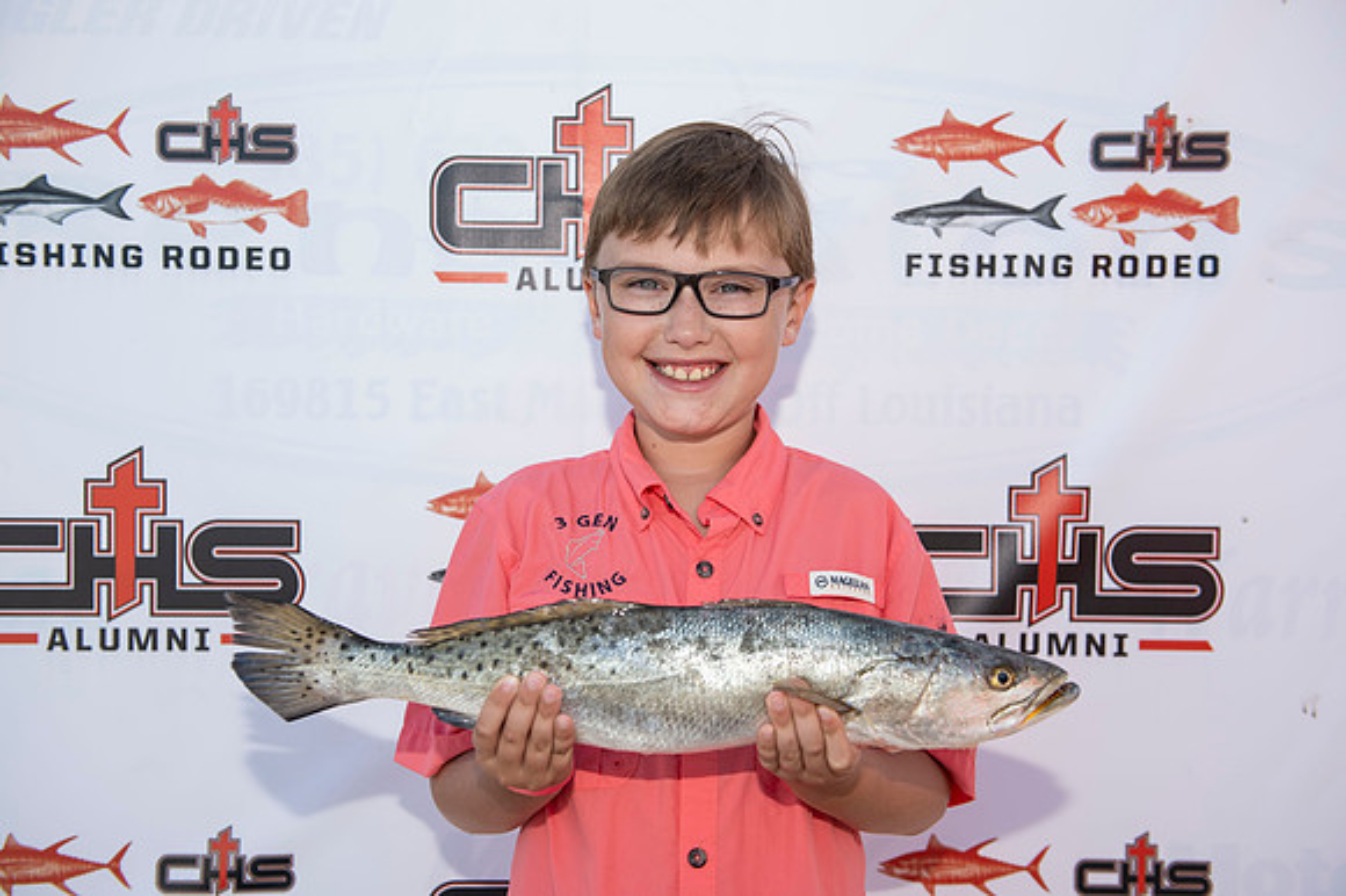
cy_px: 448
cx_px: 673
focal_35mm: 42
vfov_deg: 31.9
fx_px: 1569
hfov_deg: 46.4
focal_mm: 42
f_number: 5
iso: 50
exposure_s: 1/200
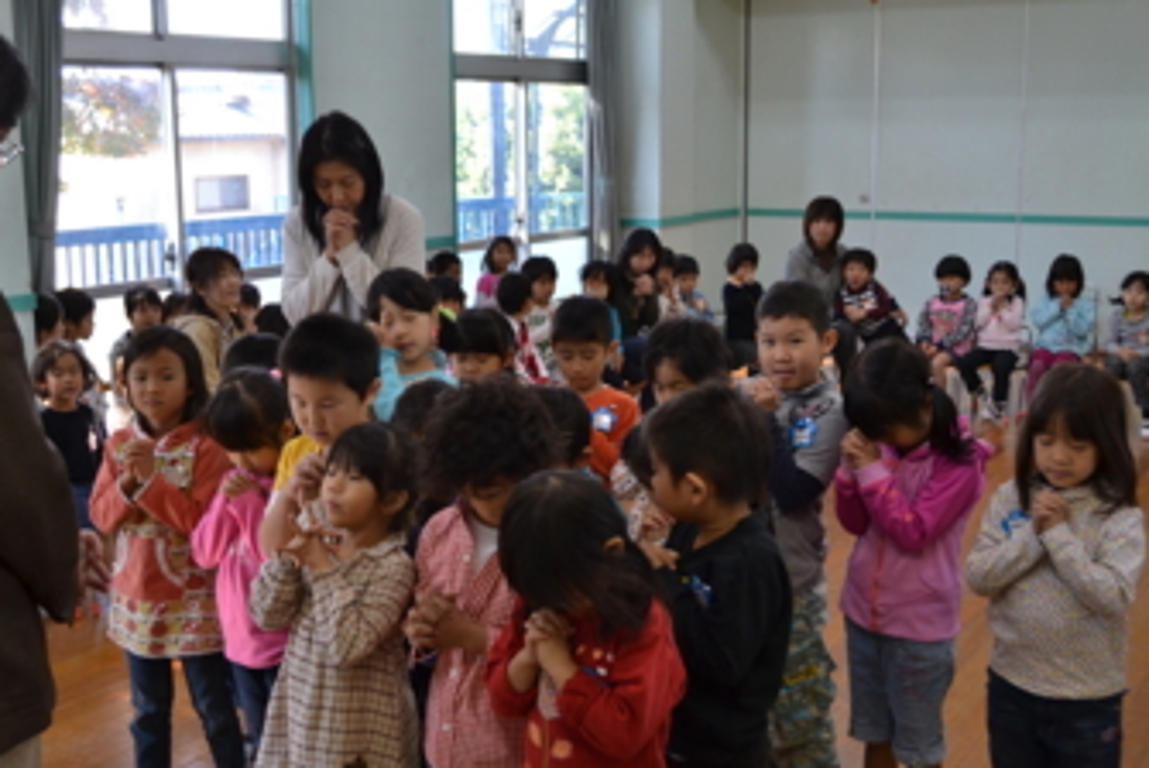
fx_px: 1374
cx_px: 514
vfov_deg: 31.2
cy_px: 399
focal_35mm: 43
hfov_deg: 45.3
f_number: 4
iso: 400
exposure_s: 1/60
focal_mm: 24
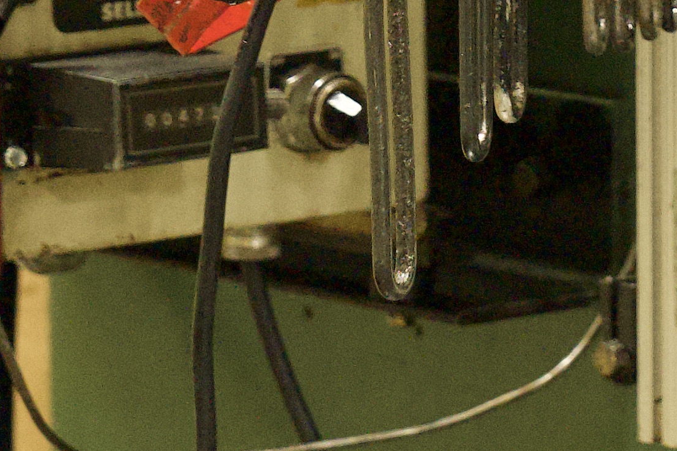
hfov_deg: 5.8
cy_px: -20
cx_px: 1241
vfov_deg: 3.9
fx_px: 6600
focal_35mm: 351
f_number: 4.5
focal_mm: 55
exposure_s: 1/160
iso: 8000
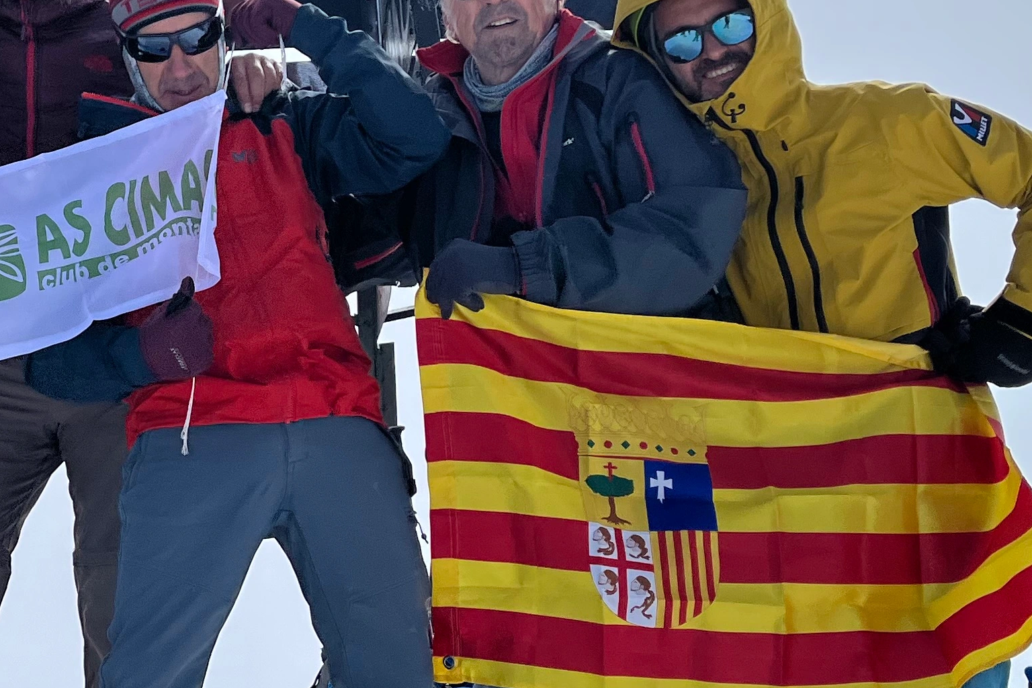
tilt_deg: +16.1
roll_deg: +3.1
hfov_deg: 27.5
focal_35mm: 71
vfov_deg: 19.1
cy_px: 198
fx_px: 2035
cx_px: 116
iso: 50
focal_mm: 5.1
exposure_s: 1/17241
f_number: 1.6
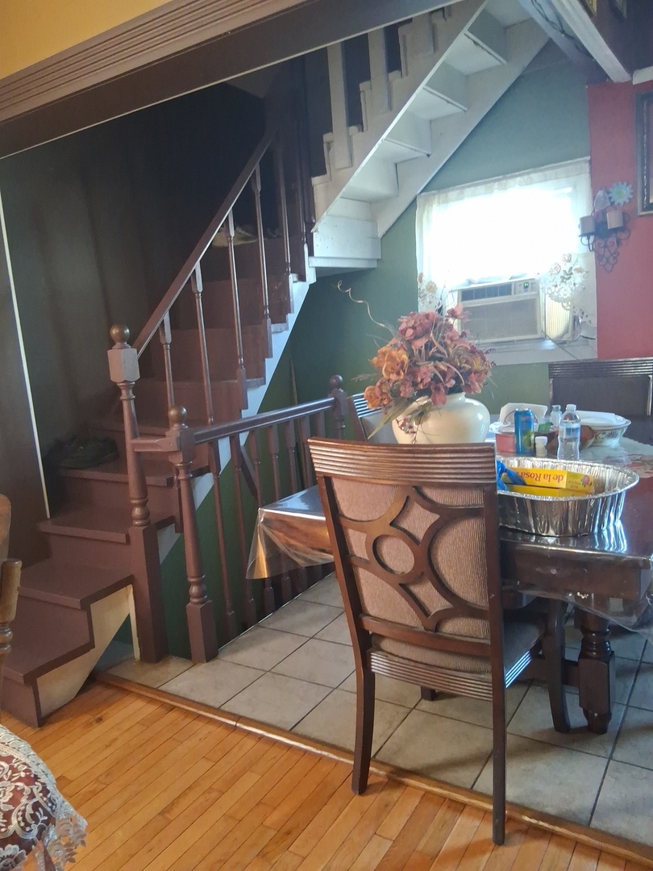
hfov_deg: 53.1
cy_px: 436
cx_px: 326
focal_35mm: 26
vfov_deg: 67.3
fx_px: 654
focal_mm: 3.98
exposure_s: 1/33
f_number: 1.8
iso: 500
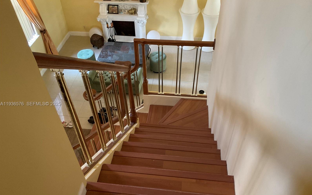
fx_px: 264
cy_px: 104
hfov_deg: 61.2
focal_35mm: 31
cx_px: 157
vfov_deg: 40.6
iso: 250
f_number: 1.8
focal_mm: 3
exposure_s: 1/40
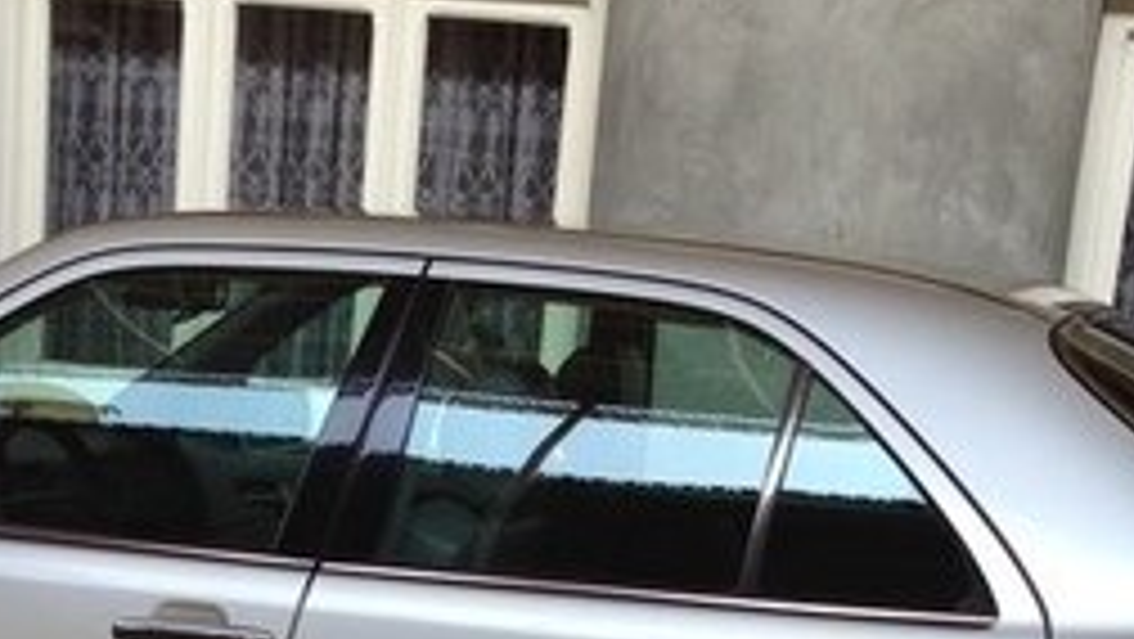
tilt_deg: -15.1
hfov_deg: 22.6
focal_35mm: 94
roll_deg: -5.0
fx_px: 2828
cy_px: 943
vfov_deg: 12.3
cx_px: 441
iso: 50
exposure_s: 1/163
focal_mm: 4.12
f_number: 2.4
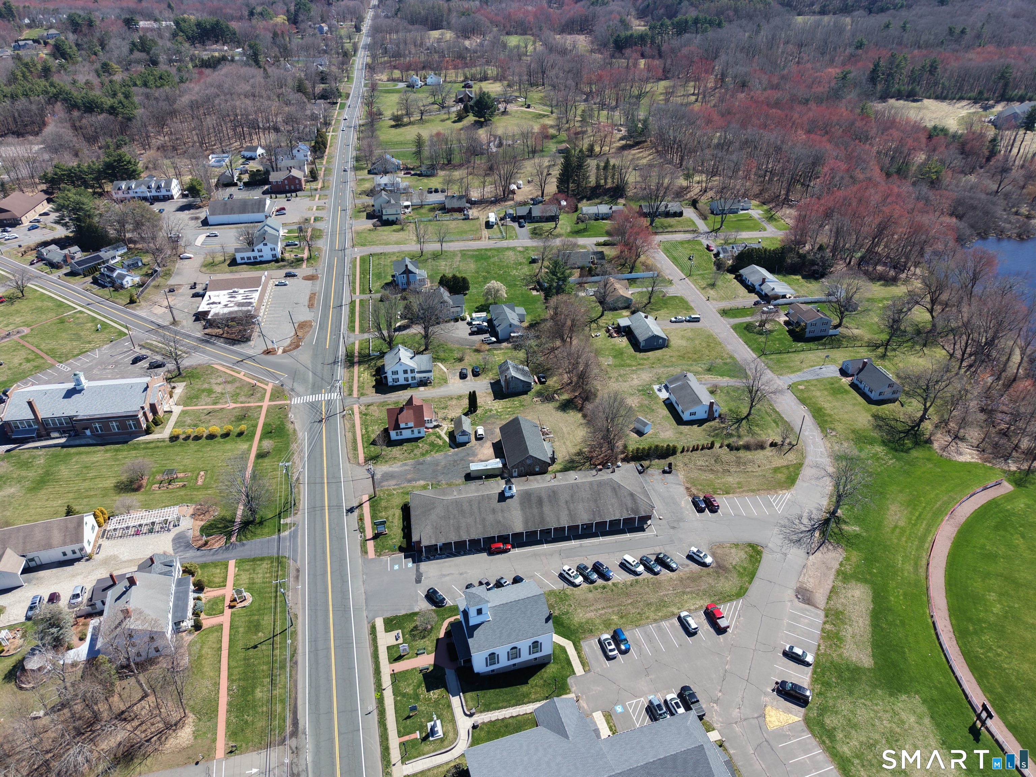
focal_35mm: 24
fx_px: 718
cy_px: 388
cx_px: 518
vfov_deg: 56.8
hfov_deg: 71.6
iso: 200
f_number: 1.8
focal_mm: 8.67
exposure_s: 1/3200
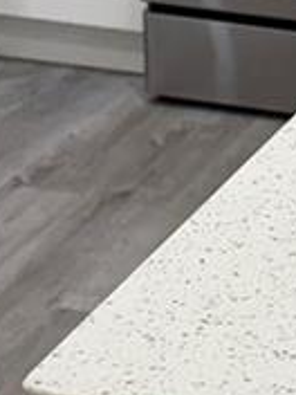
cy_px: 76
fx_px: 1870
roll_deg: -1.8
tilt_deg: -20.7
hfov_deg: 8.8
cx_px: 440
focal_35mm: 164
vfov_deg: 12.0
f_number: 1.78
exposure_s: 1/120
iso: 200
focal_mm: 6.76
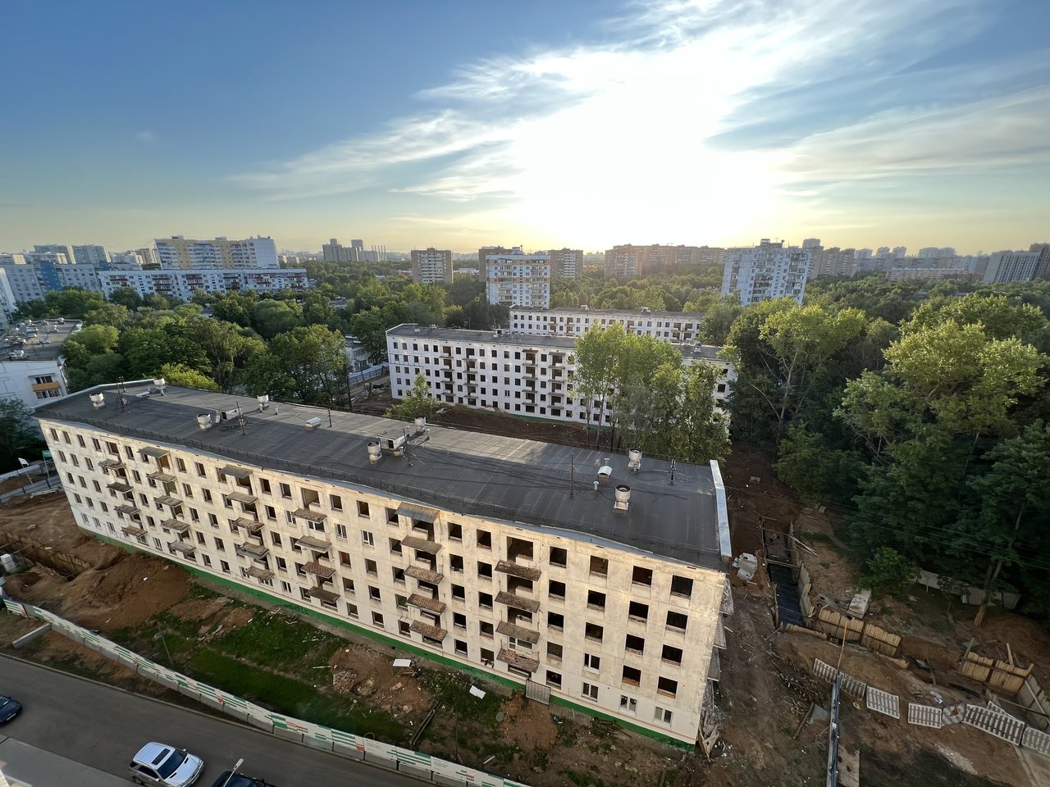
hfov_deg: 106.2
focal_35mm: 13
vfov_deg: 89.9
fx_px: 394
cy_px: 394
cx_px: 525
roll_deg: +0.3
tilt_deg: -18.4
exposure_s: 1/404
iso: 32
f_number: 1.8
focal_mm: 1.57
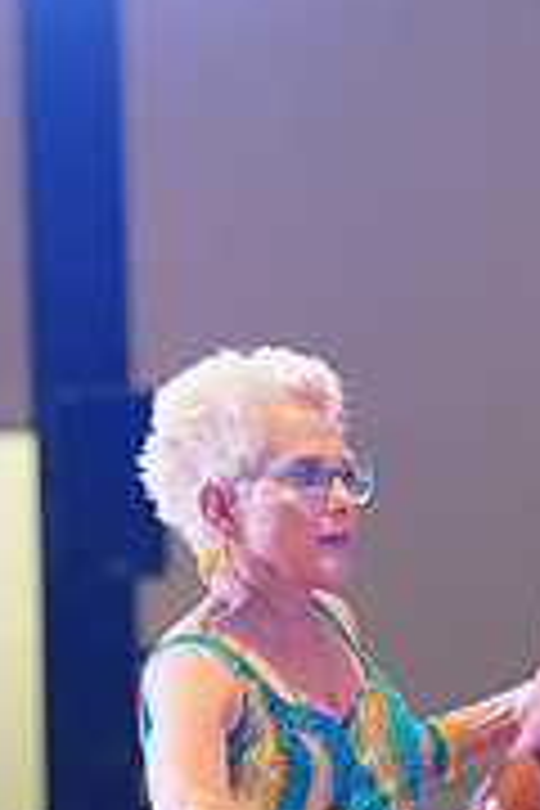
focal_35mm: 329
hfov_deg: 4.2
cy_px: 990
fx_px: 7402
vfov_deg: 6.2
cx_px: 637
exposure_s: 1/400
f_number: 2.8
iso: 5000
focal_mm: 102
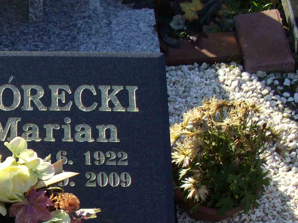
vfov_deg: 15.5
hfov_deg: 20.1
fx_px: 801
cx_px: -33
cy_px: 236
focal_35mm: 93
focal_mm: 6.1
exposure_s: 1/400
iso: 80
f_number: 2.8
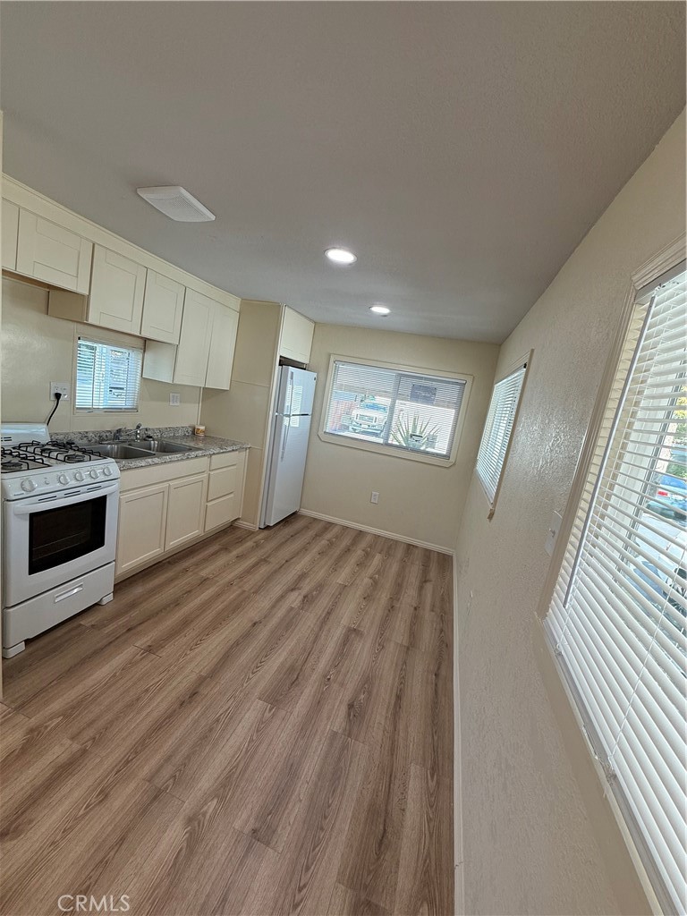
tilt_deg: -10.5
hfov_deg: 85.7
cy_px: 458
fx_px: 370
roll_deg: -9.8
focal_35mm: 14
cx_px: 344
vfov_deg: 102.1
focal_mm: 2.22
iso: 80
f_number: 2.2
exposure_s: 1/99
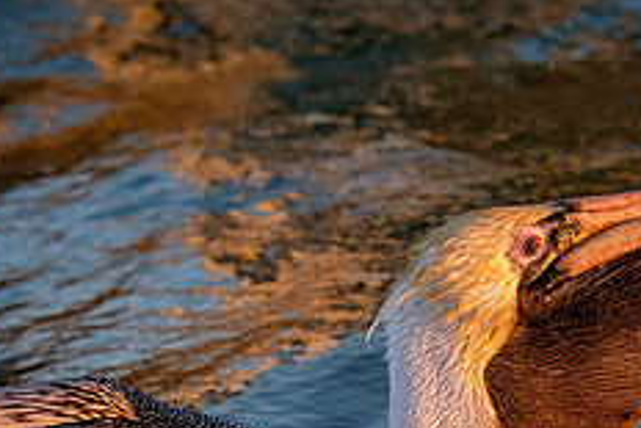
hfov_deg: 2.0
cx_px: 145
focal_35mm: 1022
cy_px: 323
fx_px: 18208
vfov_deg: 1.3
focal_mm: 200
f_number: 5.6
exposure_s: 1/1000
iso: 800
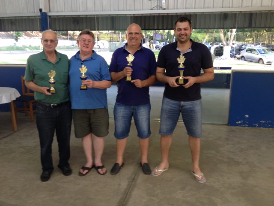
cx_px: 137
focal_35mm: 35
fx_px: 277
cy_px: 103
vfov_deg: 40.7
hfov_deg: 52.6
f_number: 2.4
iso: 50
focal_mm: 4.28
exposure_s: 1/20
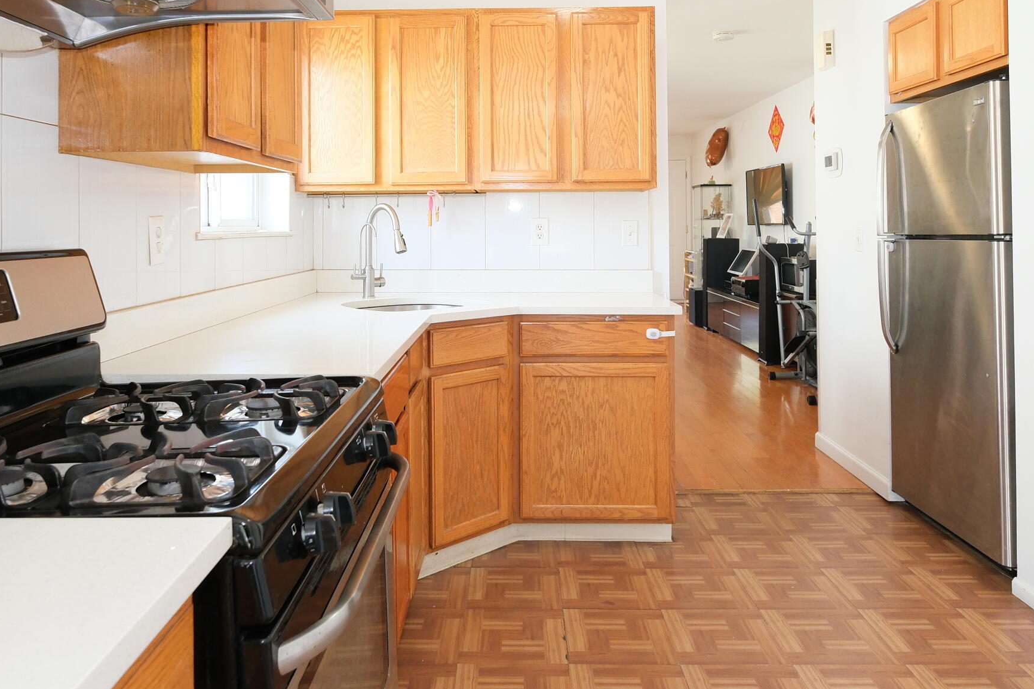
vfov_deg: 48.6
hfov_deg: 69.4
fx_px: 747
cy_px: 220
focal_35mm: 26
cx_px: 501
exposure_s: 1/100
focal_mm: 10
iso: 1250
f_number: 4
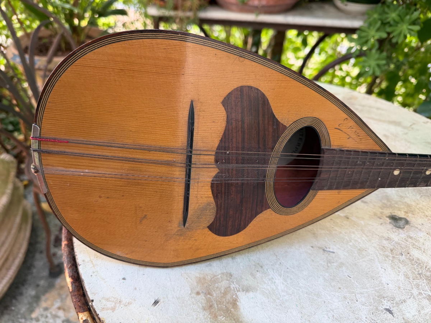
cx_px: 216
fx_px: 299
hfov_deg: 71.6
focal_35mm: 24
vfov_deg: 56.8
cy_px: 162
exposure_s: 1/109
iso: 200
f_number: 1.78
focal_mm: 6.76
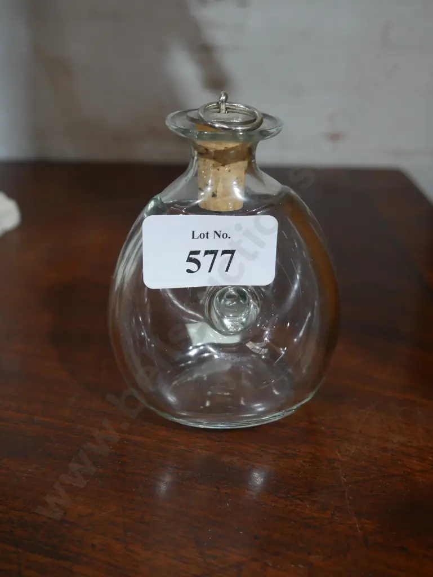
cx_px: 216
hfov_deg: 36.0
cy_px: 288
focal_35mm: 40
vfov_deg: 46.8
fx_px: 667
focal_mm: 20
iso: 800
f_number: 4.4
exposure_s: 1/60
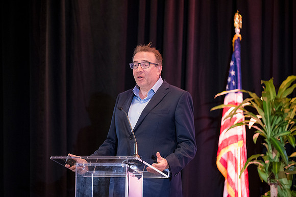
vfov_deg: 9.2
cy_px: 98
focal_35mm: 150
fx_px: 1234
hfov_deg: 13.7
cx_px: 148
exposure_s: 1/160
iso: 5000
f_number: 2.8
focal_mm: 150
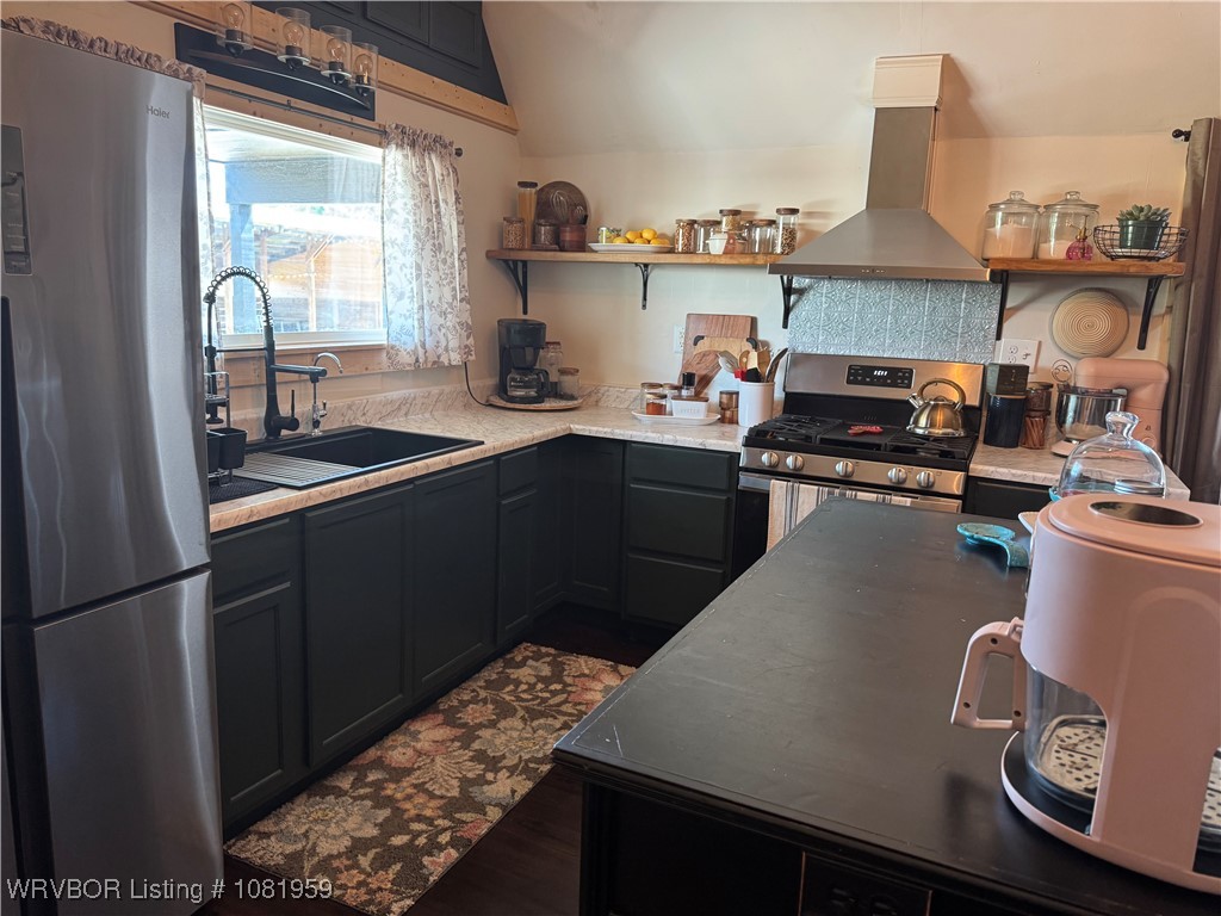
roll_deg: -2.5
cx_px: 610
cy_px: 458
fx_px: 847
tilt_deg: -10.9
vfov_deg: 56.8
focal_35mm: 24
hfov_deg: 71.6
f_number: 1.78
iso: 320
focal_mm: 6.76
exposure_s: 1/60
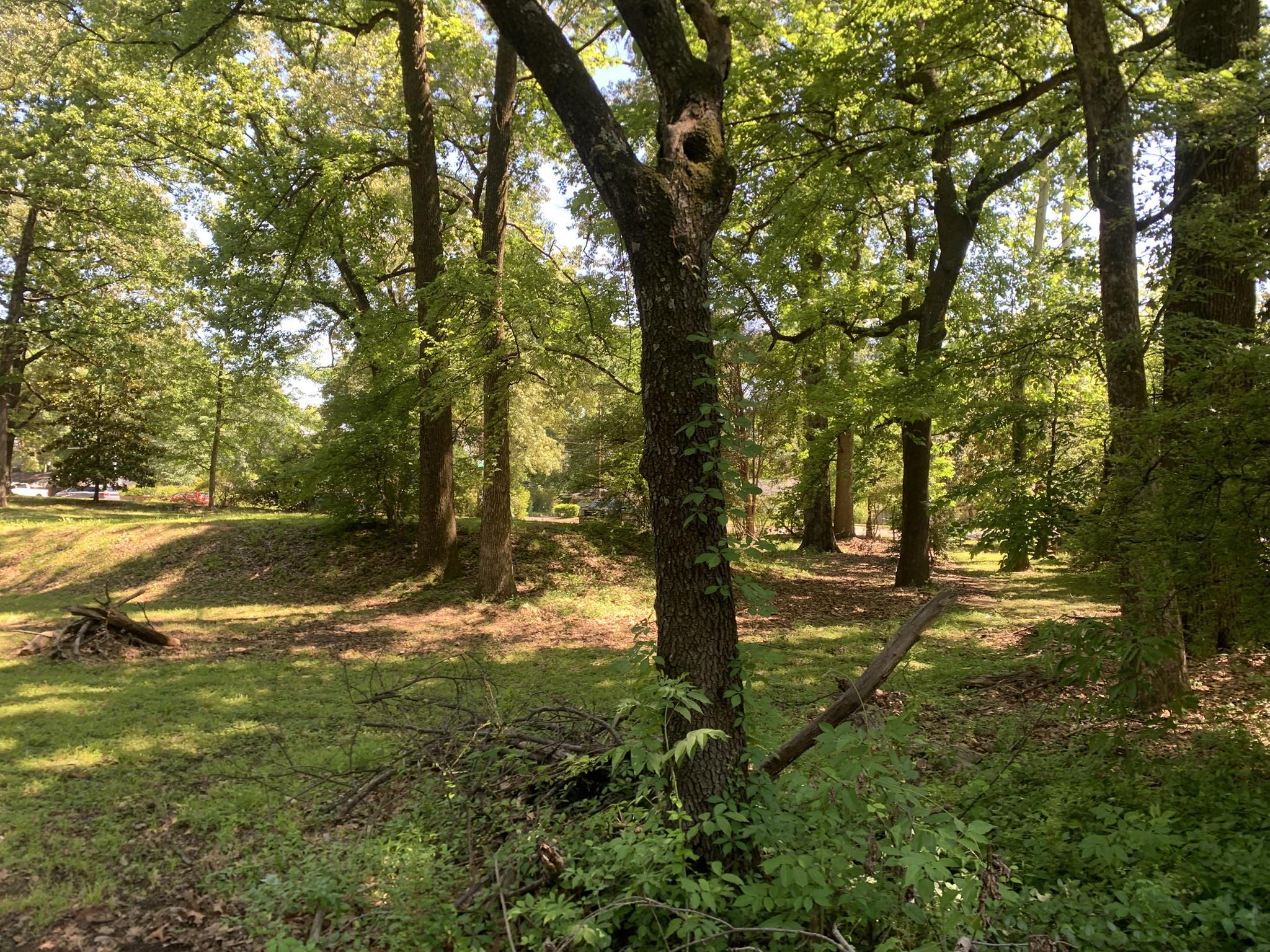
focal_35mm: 26
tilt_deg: +4.0
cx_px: 635
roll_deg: +0.4
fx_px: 954
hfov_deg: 67.3
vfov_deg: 53.1
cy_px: 476
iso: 25
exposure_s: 1/122
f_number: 1.8
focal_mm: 4.25
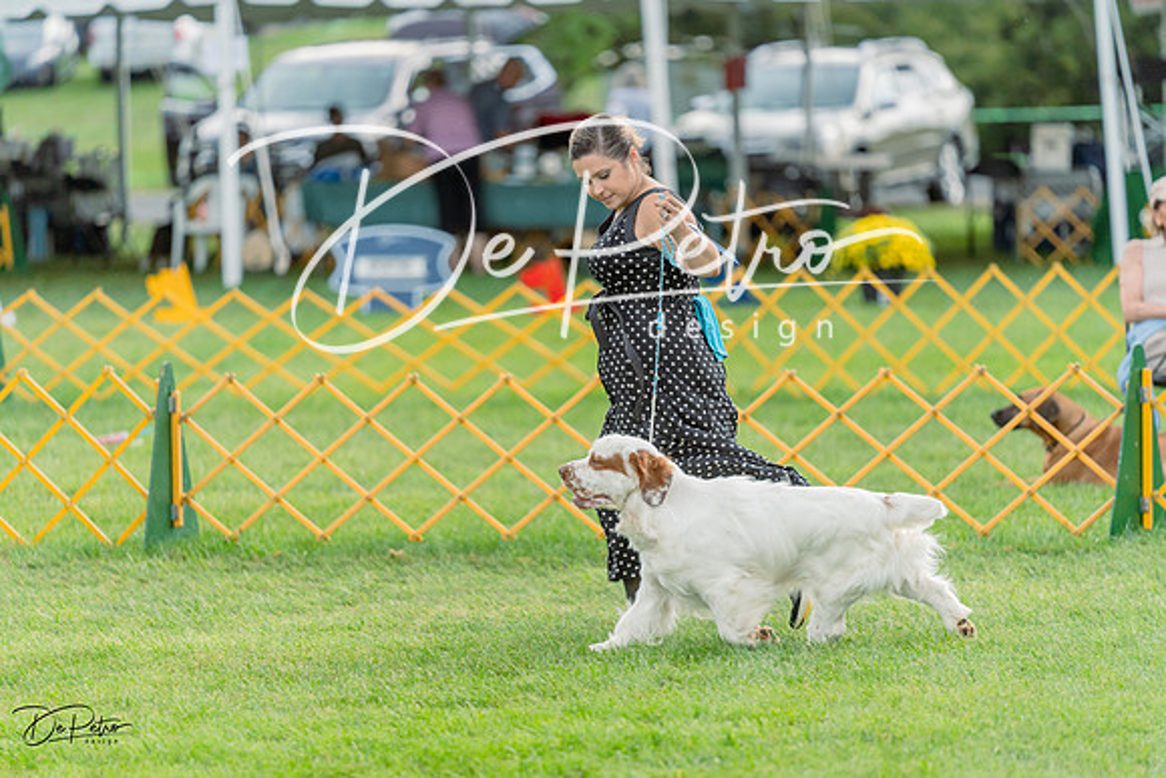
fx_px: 6479
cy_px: 389
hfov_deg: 10.3
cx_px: 583
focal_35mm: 200
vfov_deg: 6.9
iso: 1000
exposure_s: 1/640
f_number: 2.8
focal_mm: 200
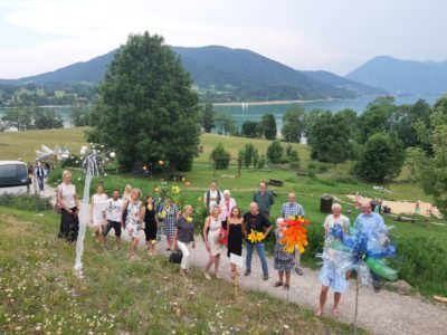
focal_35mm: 27
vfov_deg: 51.4
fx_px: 349
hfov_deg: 65.3
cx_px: 224
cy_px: 168
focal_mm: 3.93
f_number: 1.7
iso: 40
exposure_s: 1/225
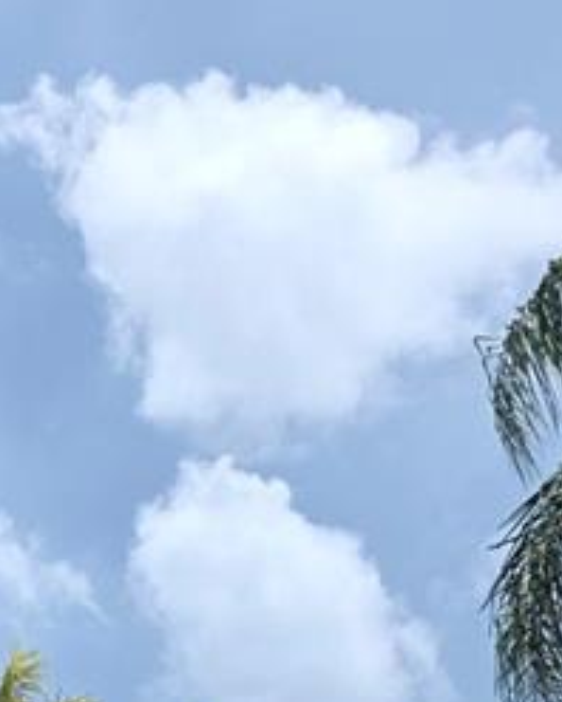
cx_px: -318
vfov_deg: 14.1
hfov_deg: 13.2
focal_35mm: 109
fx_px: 2263
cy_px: 1492
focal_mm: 6.3
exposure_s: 1/6809
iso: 80
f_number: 1.7
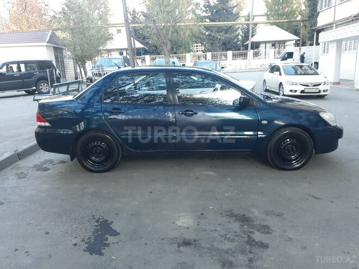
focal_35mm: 27
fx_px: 280
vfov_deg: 51.4
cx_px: 180
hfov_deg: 65.3
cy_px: 134
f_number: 1.9
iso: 50
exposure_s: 1/33
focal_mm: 3.6
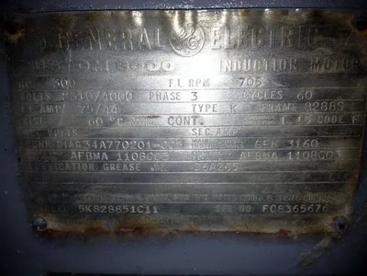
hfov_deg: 52.6
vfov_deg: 40.7
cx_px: 184
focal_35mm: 35
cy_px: 138
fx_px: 371
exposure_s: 1/126
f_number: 2.4
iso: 50
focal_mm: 4.28
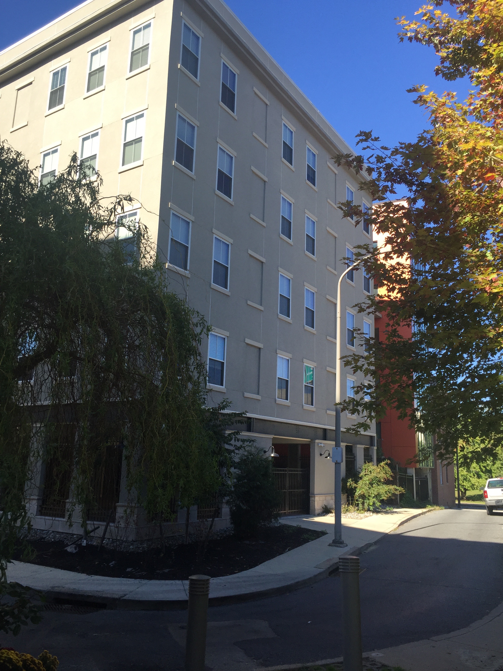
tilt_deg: +13.5
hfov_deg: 48.2
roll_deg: -1.9
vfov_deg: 61.7
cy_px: 336
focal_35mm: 29
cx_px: 252
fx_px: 562
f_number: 2.2
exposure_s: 1/824
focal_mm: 4.15
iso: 32
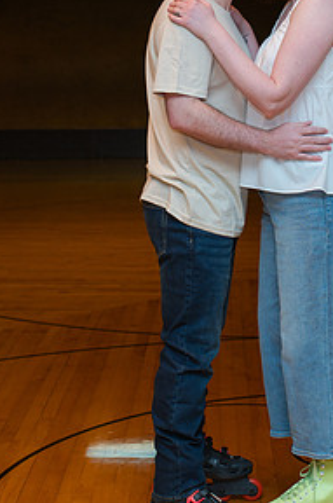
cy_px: 130
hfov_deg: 16.4
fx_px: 1156
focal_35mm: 83
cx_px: 218
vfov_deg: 24.3
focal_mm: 35
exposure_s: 1/200
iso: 1000
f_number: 3.2
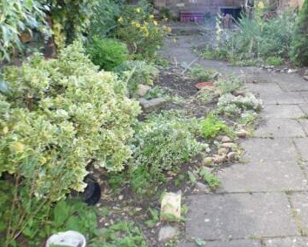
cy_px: 84
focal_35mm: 60
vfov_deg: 25.3
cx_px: 253
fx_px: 546
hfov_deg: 30.6
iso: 125
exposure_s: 1/50
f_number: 7.1
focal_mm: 23
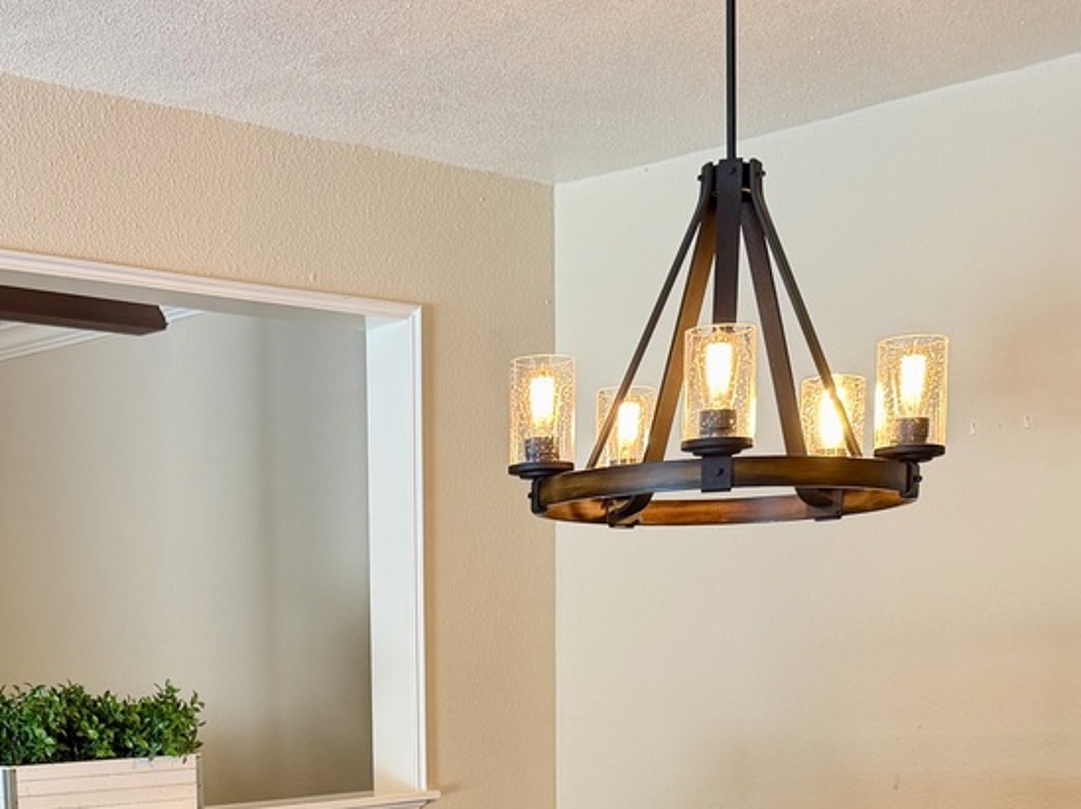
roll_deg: +3.7
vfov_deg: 21.6
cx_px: 207
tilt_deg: -8.1
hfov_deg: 30.0
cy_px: 965
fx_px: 1966
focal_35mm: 63
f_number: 1.78
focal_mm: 6.76
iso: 160
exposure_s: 1/60
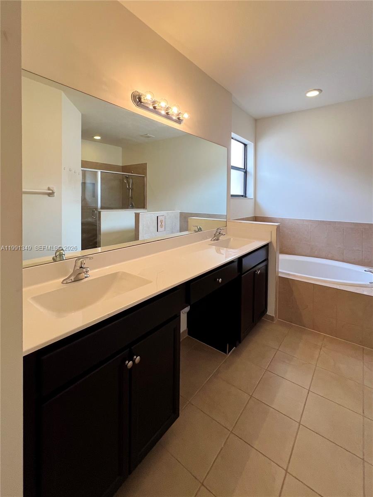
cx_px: 186
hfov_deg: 89.9
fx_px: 187
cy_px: 248
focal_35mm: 13
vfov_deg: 106.2
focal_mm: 1.57
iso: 125
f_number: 1.8
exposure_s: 1/120
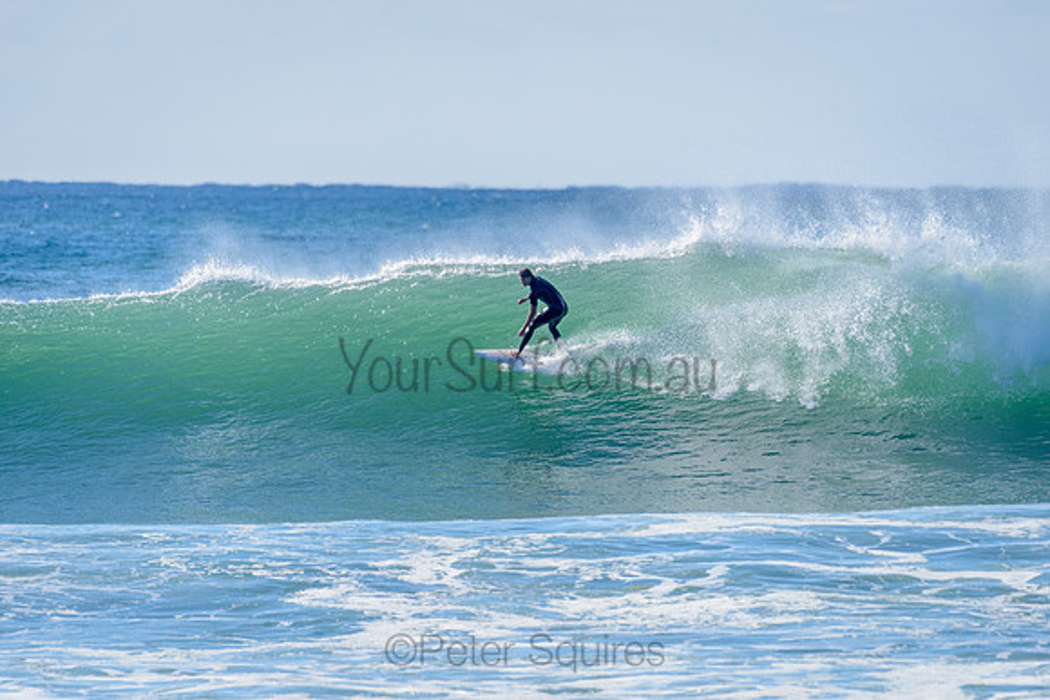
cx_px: 531
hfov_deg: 4.0
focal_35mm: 511
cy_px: 350
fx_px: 14893
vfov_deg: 2.7
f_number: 5.6
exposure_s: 1/2000
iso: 220
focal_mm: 500
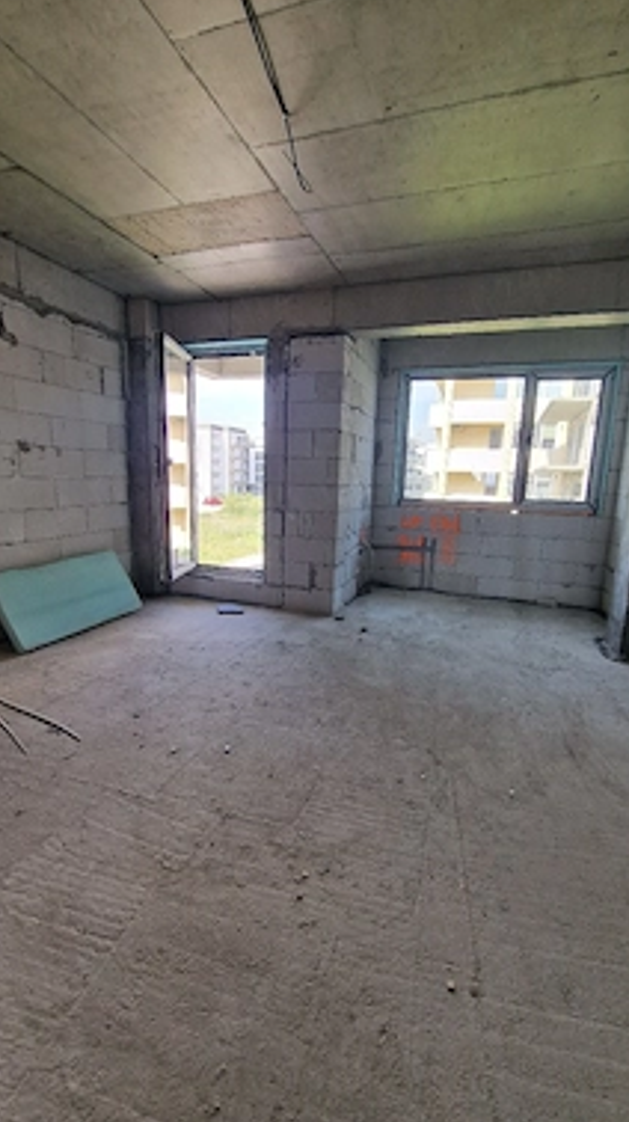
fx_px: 446
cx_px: 323
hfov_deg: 70.4
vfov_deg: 103.0
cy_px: 570
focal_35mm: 15
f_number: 2.2
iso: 50
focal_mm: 2.2
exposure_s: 1/100
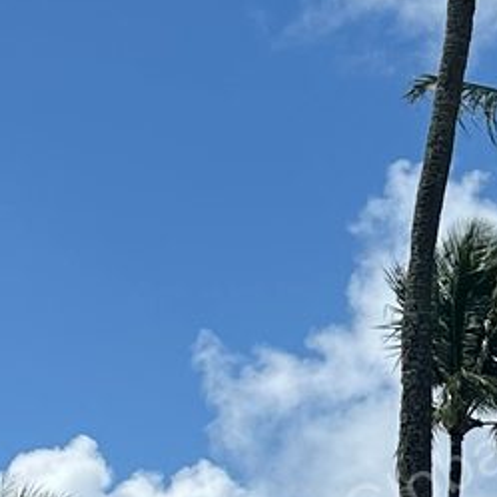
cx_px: 607
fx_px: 2956
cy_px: 398
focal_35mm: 182
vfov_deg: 9.6
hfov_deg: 9.5
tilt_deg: +13.7
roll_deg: -0.6
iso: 80
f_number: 1.78
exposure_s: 1/8197
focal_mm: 6.86
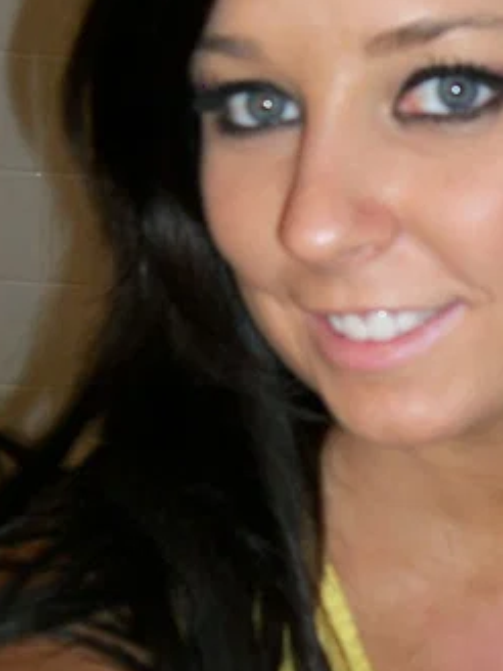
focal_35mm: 78
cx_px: 472
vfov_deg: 25.0
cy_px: 368
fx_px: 1511
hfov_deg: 18.5
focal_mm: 5.7
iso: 80
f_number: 2.9
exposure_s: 1/30
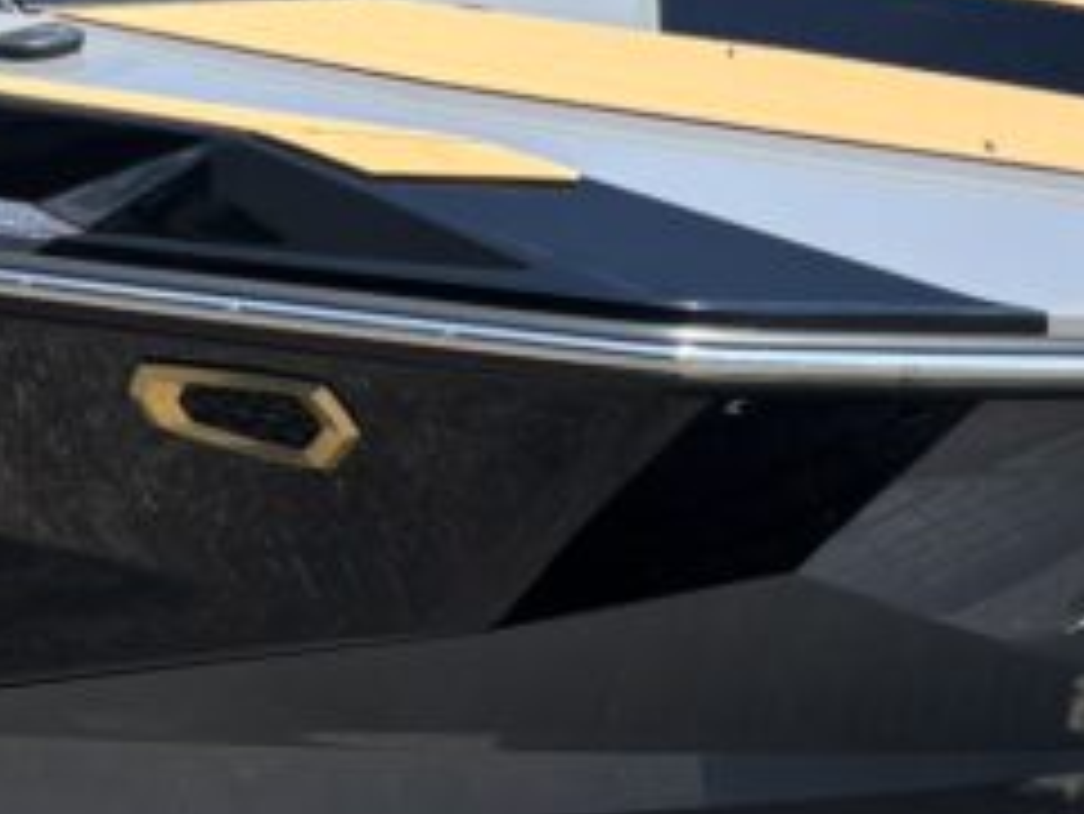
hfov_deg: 16.6
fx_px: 3603
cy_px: 382
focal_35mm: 115
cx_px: -70
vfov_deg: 12.9
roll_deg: -0.6
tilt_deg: -1.9
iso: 50
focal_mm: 5.96
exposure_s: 1/2105
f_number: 1.6
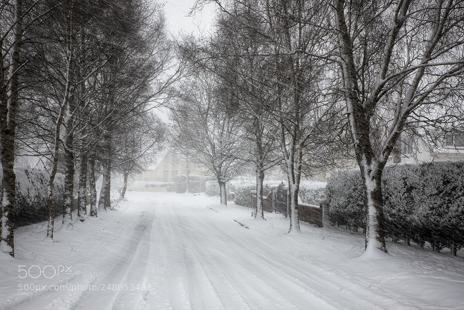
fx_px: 619
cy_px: 155
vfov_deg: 28.1
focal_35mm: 48
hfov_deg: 41.1
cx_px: 232
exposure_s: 1/50
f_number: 14
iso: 64
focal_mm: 48
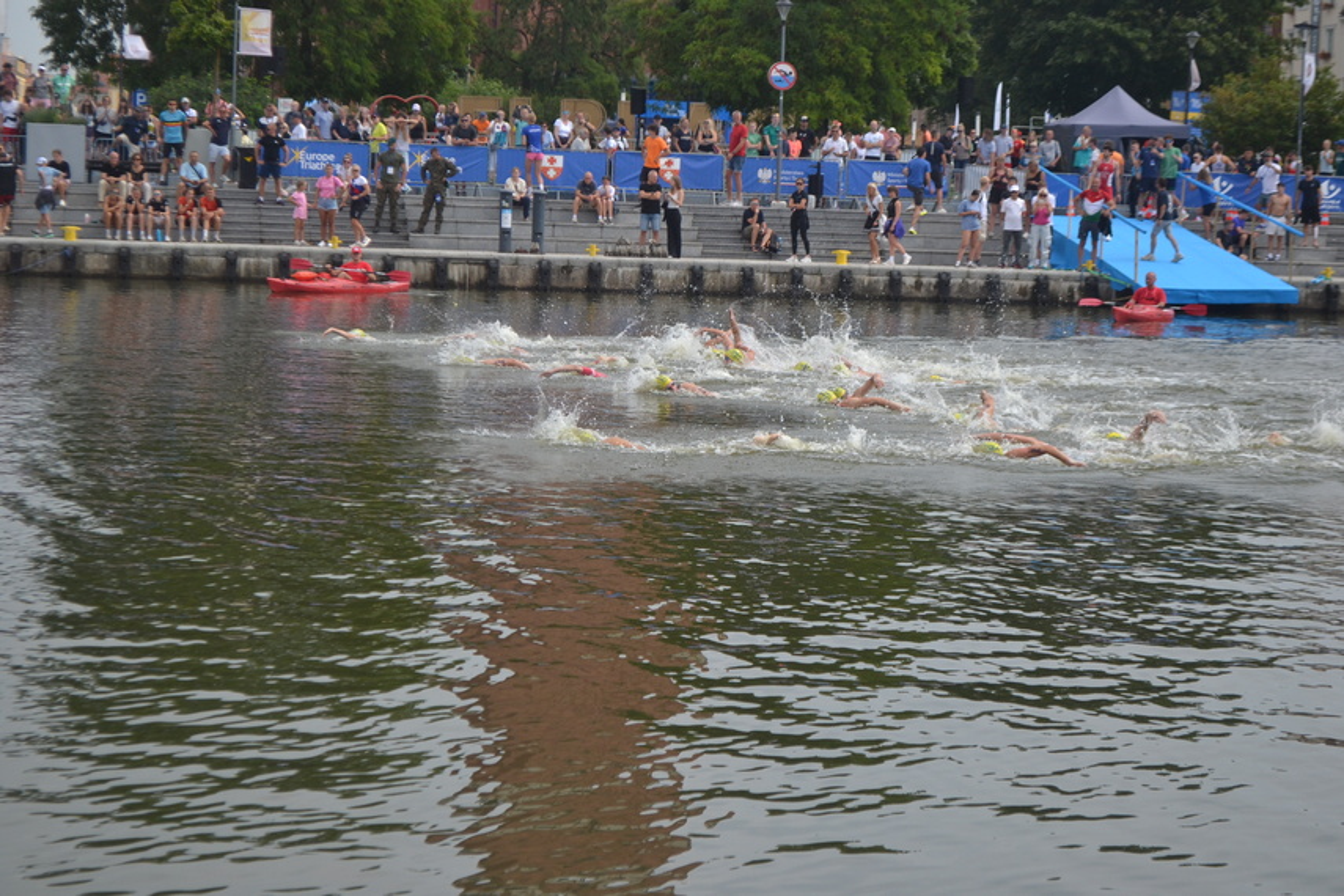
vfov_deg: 16.6
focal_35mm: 82
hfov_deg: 24.6
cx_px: 672
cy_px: 448
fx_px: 3080
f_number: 5.6
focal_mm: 55
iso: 400
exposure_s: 1/1600
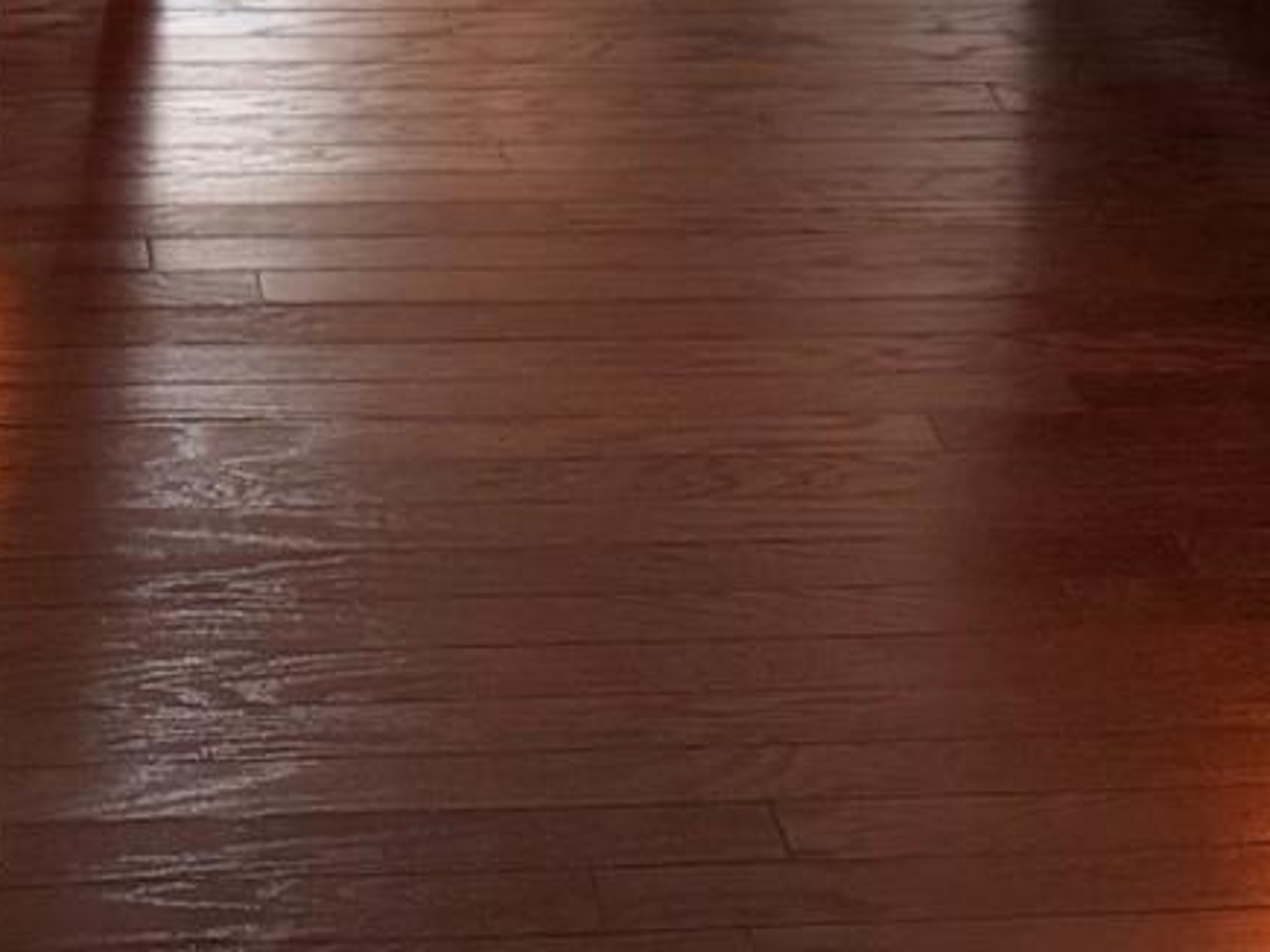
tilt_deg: -1.7
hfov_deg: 17.4
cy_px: -1221
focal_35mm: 113
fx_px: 4145
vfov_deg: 11.3
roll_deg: -3.0
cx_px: 686
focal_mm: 6.76
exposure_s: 1/60
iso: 500
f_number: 1.78
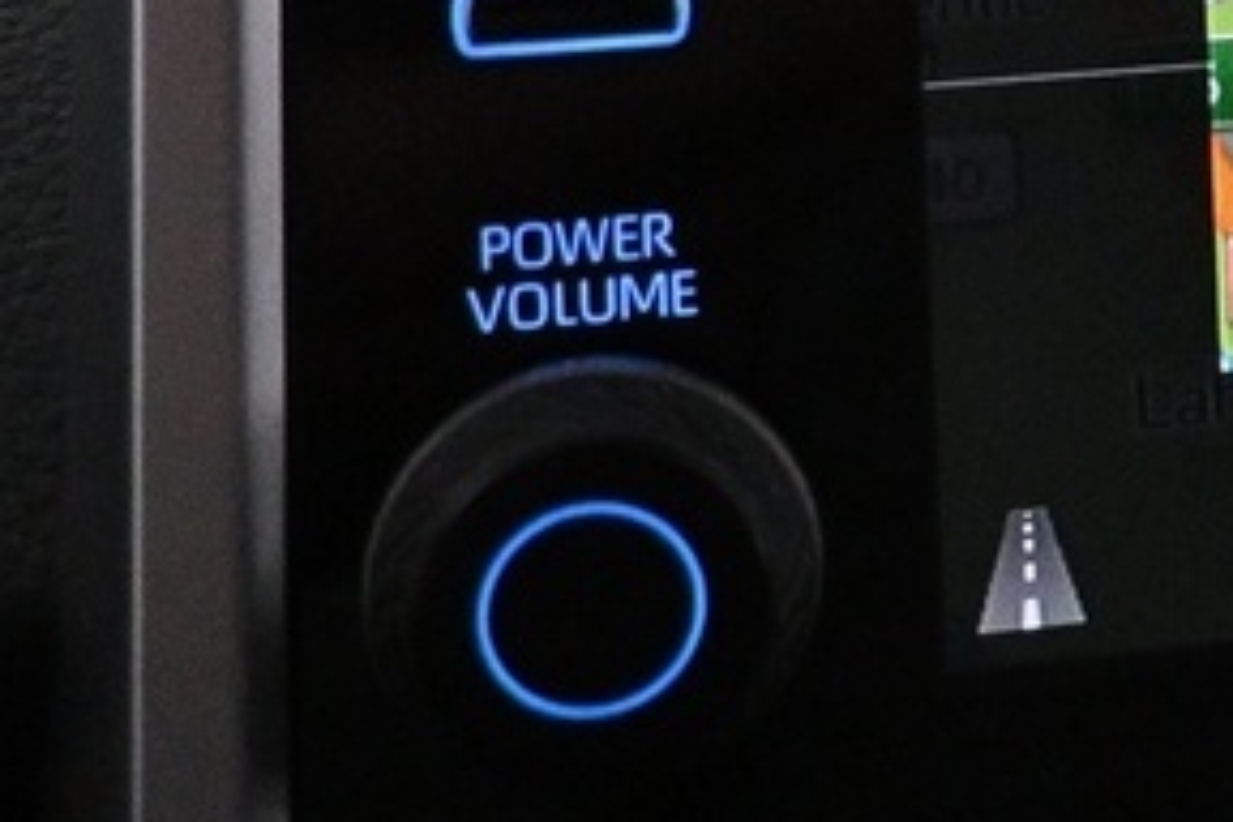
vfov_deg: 9.8
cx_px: 2423
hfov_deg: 13.2
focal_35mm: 135
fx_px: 4623
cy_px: -445
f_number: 3.5
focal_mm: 16
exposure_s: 1/200
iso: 4000
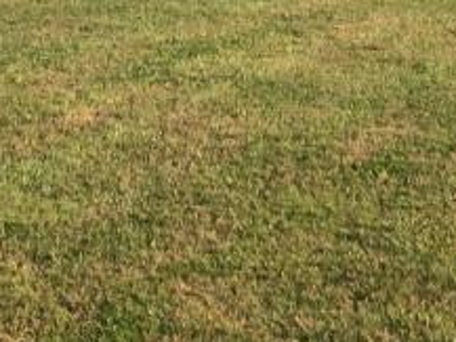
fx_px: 1806
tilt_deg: +0.6
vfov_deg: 10.4
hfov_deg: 14.3
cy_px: -185
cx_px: 385
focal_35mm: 137
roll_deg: +0.7
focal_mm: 4.15
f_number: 2.2
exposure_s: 1/1368
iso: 32
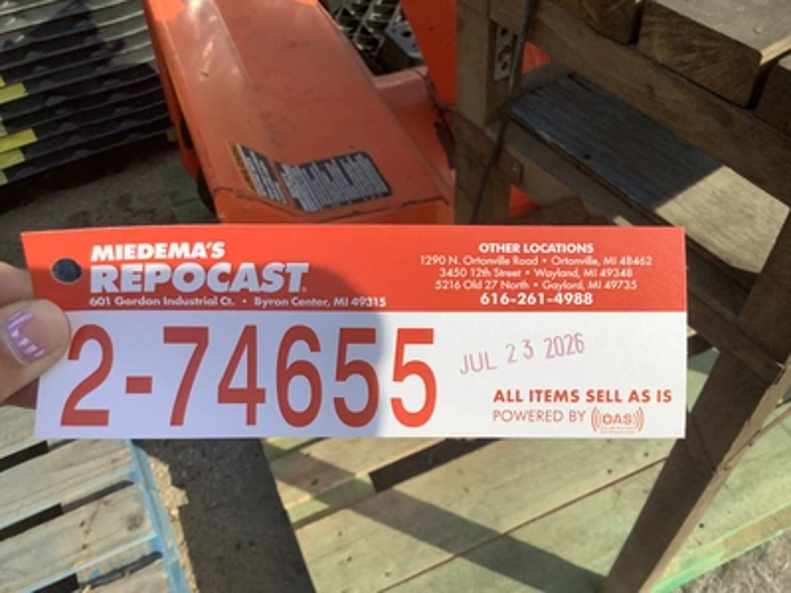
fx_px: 708
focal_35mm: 31
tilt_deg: -53.4
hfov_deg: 58.4
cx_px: 396
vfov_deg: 45.4
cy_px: 296
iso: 25
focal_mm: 3.3
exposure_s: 1/1597
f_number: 2.4
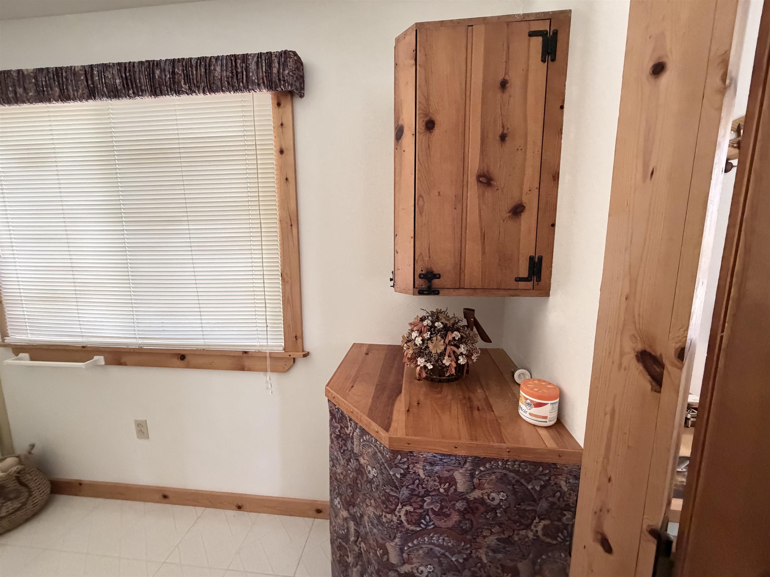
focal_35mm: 14
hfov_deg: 102.1
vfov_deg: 85.7
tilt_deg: -7.1
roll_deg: +0.7
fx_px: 311
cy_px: 288
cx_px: 385
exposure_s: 1/60
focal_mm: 2.22
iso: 640
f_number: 2.2
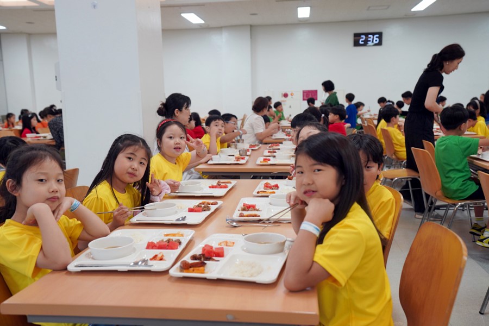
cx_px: 244
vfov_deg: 37.9
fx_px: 475
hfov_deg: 54.4
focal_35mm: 35
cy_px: 163
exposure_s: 1/160
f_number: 4
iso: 1250
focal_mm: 35
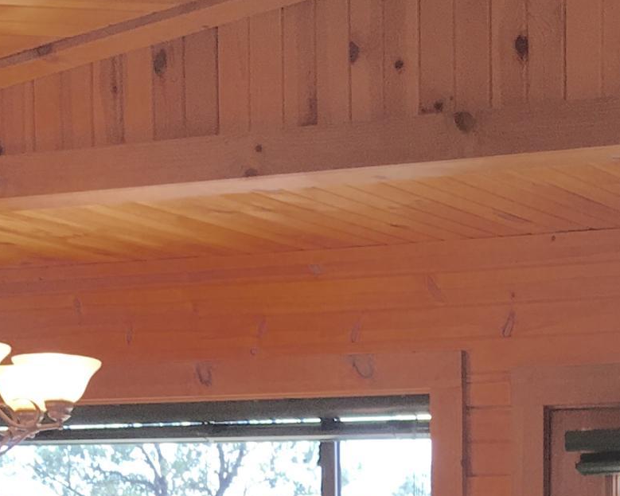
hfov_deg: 16.7
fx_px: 2000
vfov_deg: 13.0
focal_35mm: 109
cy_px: 854
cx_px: 794
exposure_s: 1/60
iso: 32
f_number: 2.2
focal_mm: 4.15
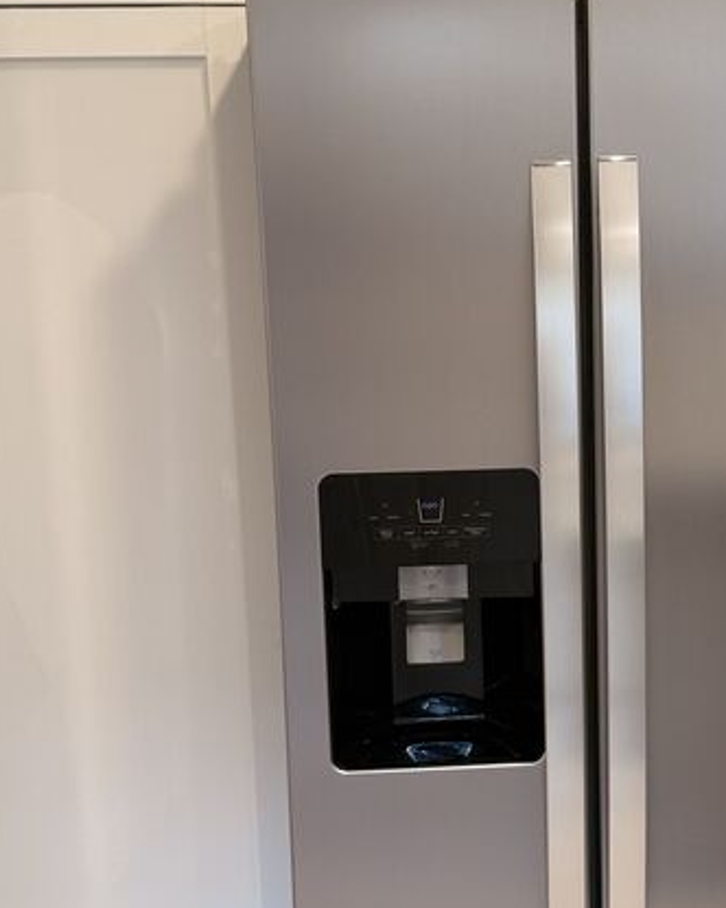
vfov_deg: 31.0
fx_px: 1638
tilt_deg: -10.8
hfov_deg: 24.4
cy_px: 453
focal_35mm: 61
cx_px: 630
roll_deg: +0.0
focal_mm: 6.76
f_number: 1.78
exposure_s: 1/120
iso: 125
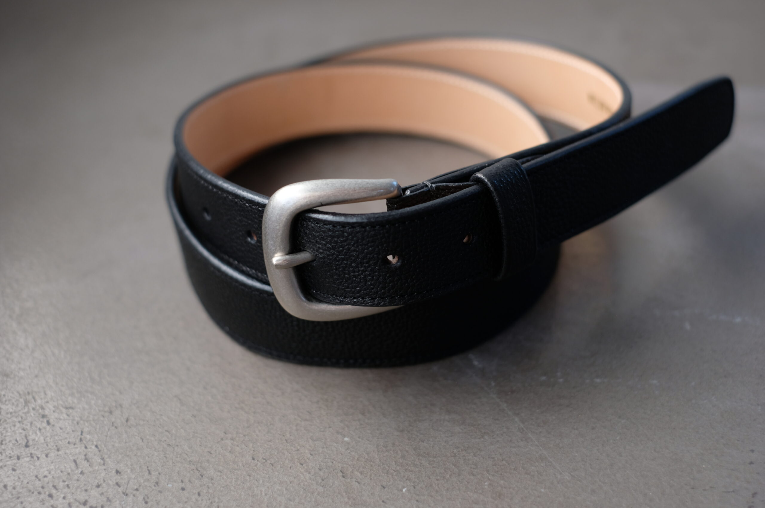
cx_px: 382
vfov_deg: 25.5
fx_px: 1125
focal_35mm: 53
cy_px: 254
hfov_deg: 37.5
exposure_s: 1/170
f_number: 2.5
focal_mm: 35
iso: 200
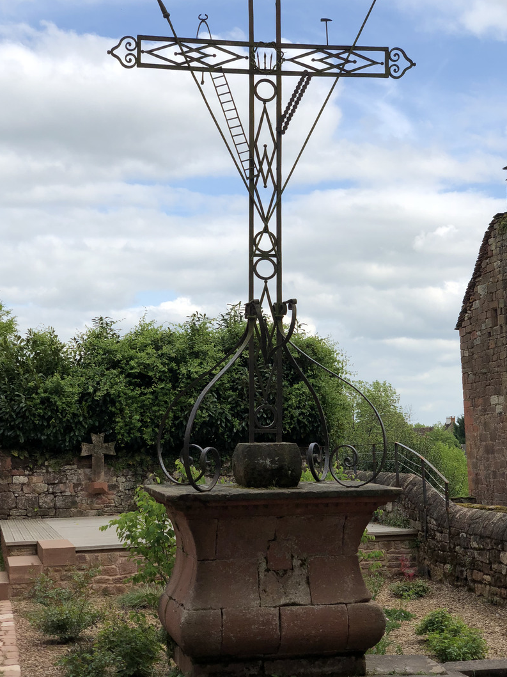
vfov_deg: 32.7
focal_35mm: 59
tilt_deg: +4.9
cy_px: 326
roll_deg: +3.0
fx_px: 1153
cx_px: 260
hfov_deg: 24.8
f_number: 2.4
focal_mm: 6
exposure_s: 1/979
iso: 16
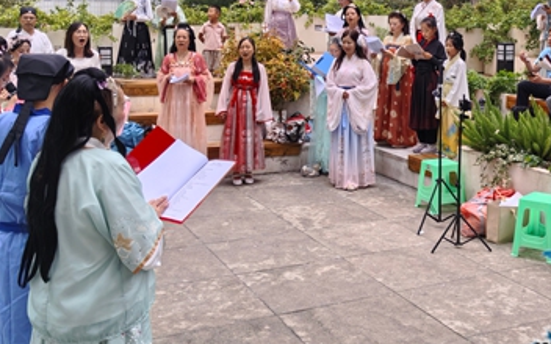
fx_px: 781
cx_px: 402
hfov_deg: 38.0
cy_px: 42
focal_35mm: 52
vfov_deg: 24.2
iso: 50
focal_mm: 5.52
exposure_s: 1/454
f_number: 1.9
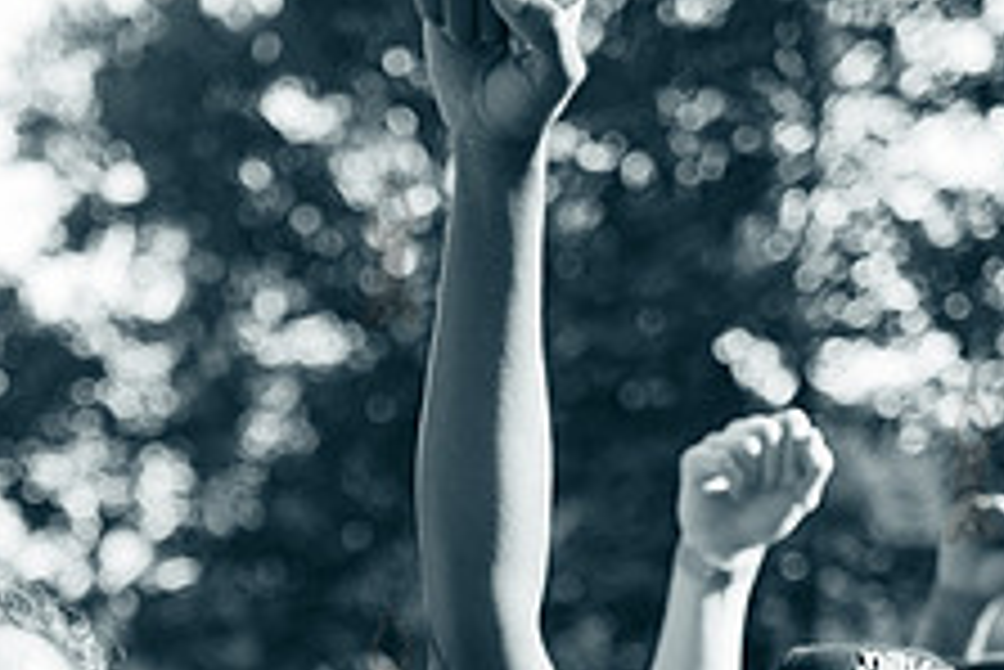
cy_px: 681
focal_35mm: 91
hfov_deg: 22.3
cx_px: 387
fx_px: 2539
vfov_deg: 14.8
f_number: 2
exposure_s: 1/4000
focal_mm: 35
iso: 500
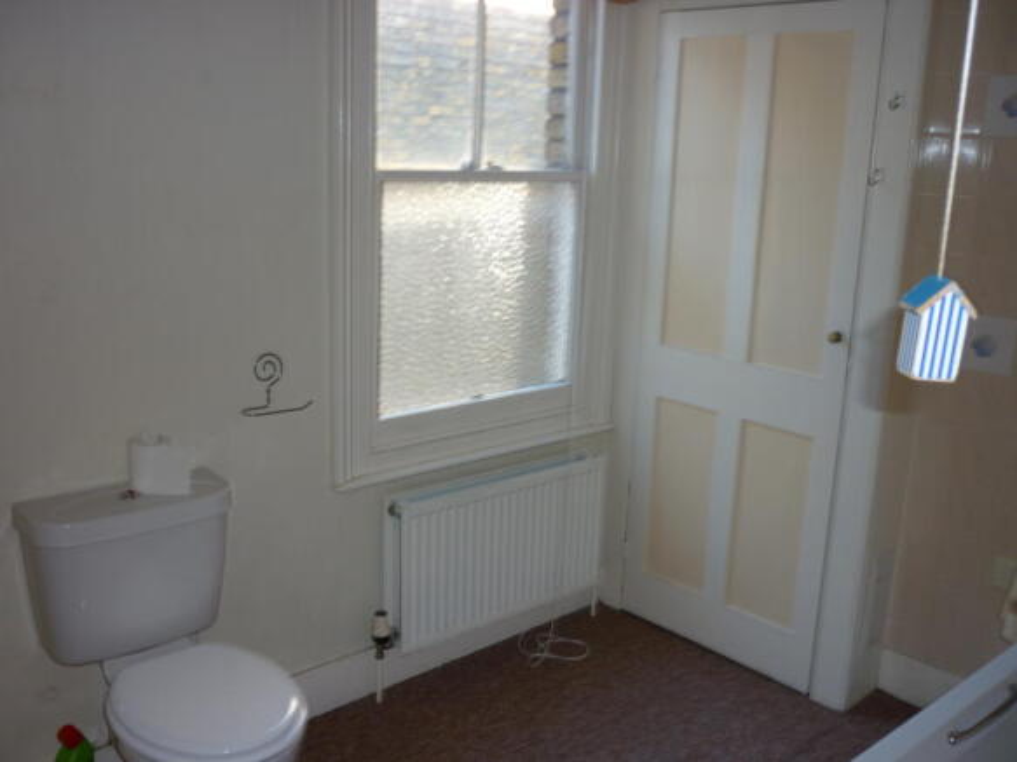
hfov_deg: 55.4
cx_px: 508
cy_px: 381
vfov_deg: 42.9
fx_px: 969
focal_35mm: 33
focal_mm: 5.5
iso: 80
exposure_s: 1/30
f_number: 2.8
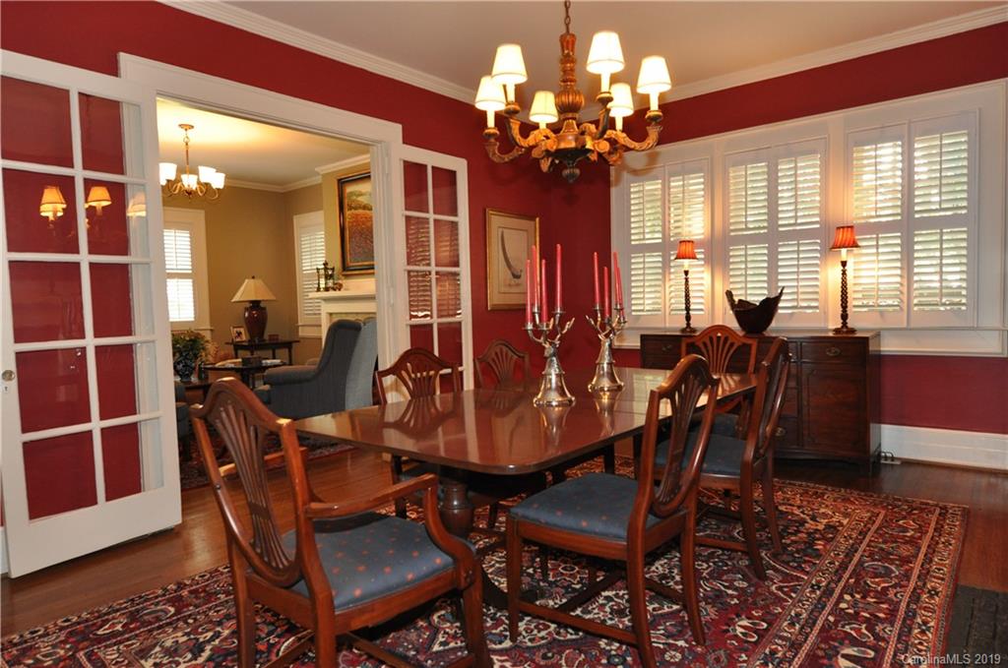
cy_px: 334
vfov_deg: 59.3
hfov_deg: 81.3
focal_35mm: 21
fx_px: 587
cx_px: 504
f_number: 4
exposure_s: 1/60
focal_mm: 14
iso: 800
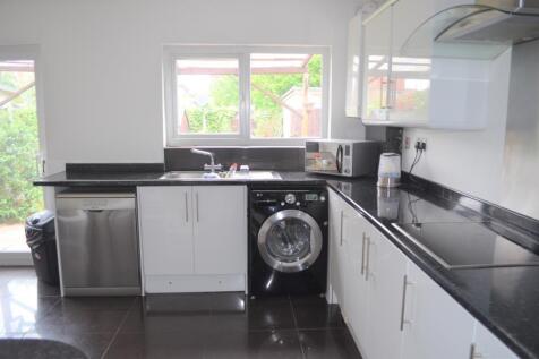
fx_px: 404
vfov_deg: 47.9
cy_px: 180
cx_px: 270
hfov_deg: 67.4
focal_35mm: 27
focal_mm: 18
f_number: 3.5
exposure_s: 1/60
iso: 900
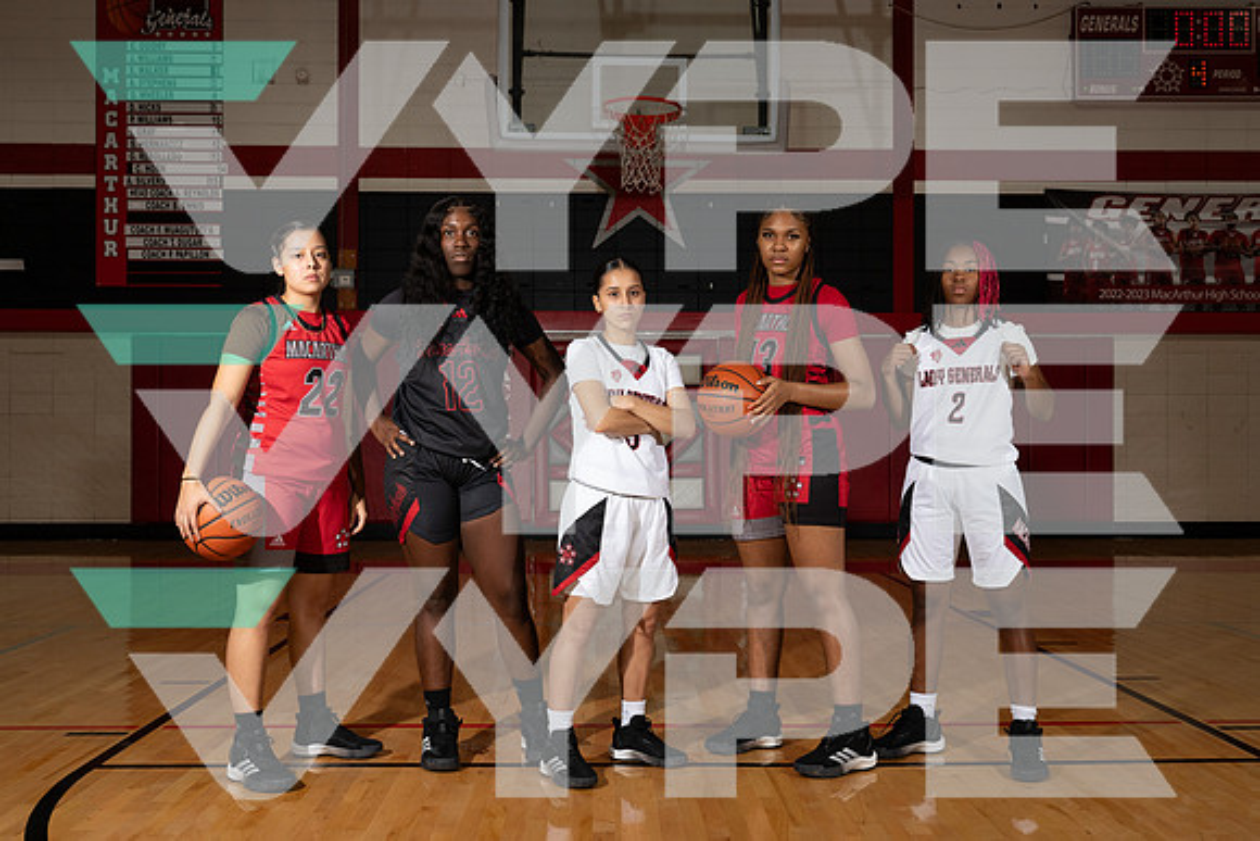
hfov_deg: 50.7
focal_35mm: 38
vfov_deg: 35.1
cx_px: 630
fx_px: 1330
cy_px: 420
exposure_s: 1/250
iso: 800
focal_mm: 38
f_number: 8
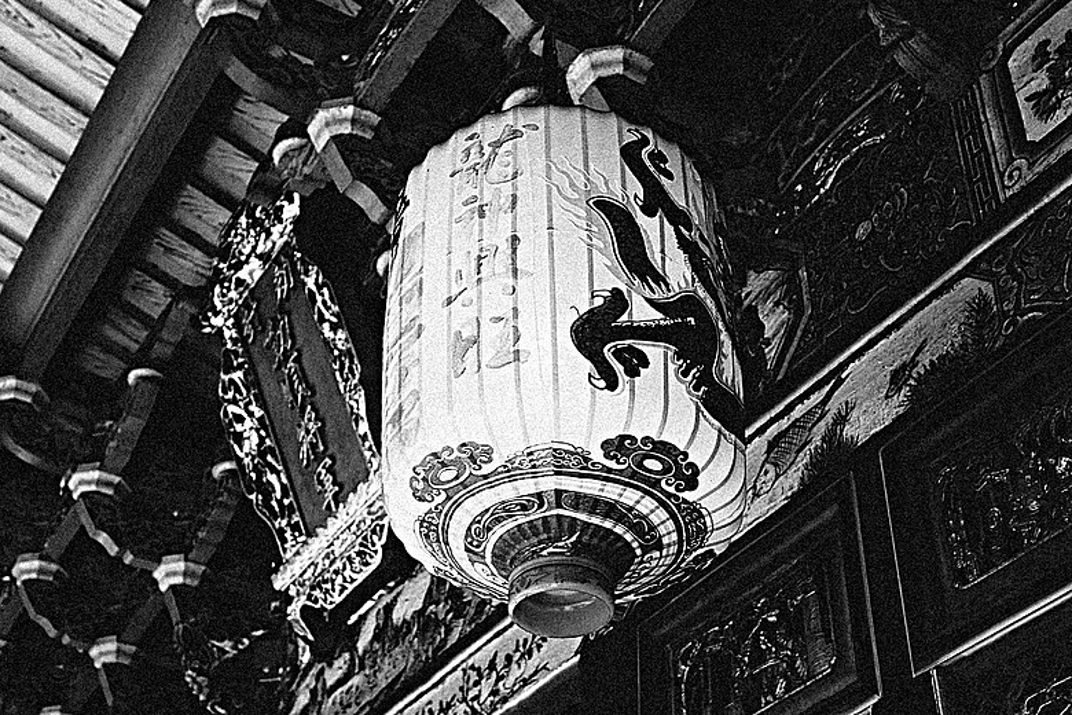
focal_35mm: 50
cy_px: 358
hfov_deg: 39.6
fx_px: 1489
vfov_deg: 27.0
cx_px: 536
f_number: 2.8
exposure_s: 1/30
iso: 160
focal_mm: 18.3
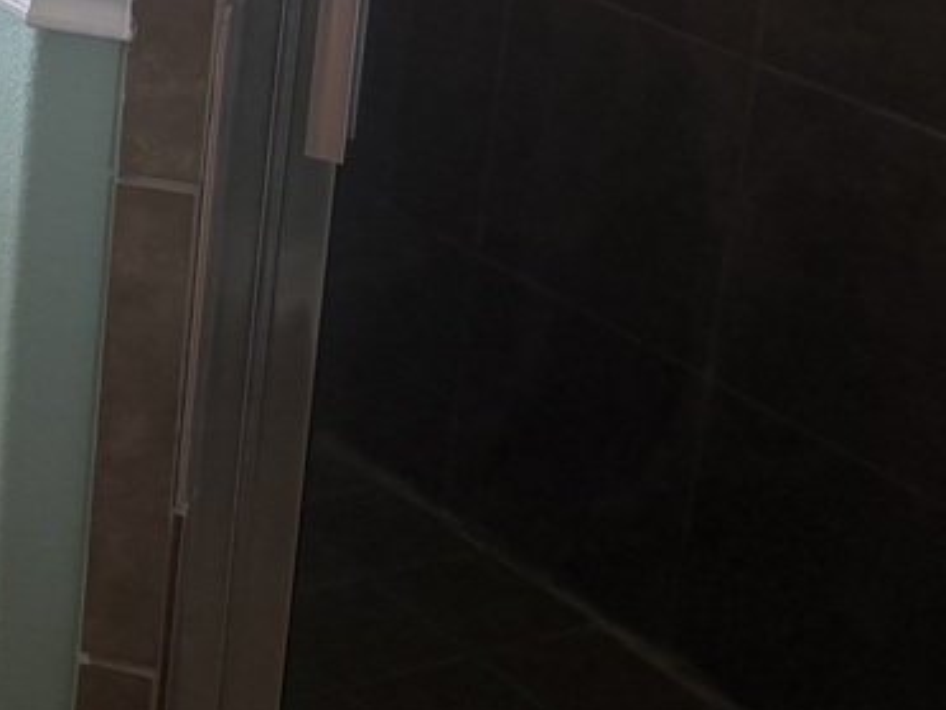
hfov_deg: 18.7
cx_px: -458
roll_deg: +0.1
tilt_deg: -17.1
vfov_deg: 15.5
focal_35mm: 93
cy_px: -59
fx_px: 2542
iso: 160
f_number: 1.78
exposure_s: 1/120
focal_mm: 6.76
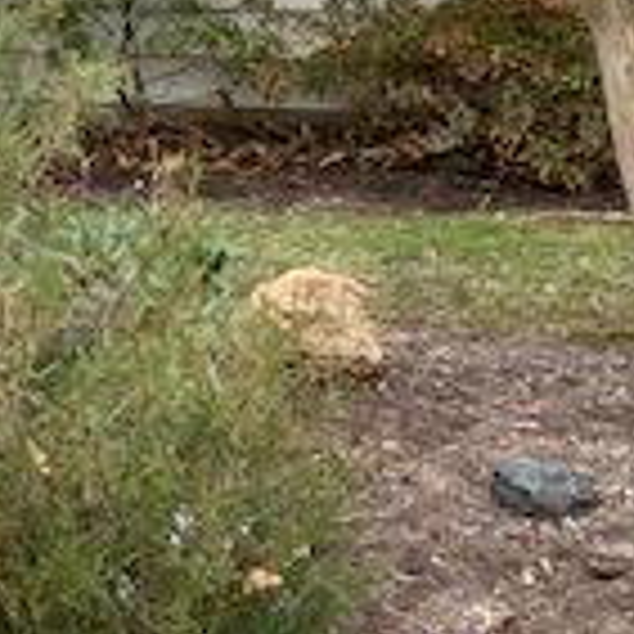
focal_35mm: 104
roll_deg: +0.7
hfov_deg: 15.2
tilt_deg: -2.1
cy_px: -247
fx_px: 2155
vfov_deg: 15.7
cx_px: -369
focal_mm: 4.25
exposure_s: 1/238
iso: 25
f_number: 1.8
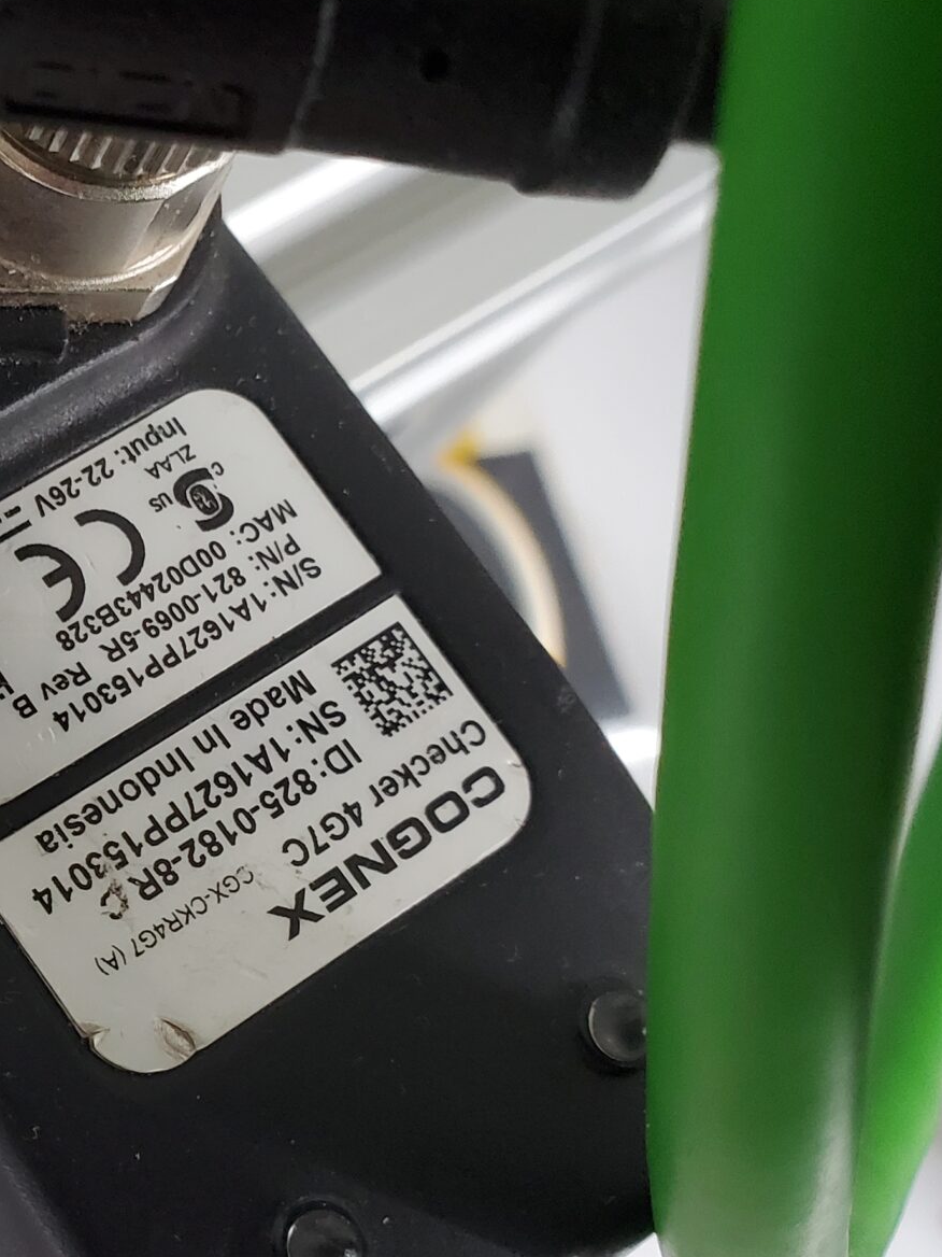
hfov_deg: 23.2
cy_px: 759
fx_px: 2068
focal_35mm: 57
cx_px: -225
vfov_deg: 33.7
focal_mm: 4.3
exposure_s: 1/60
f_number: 2.4
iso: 250
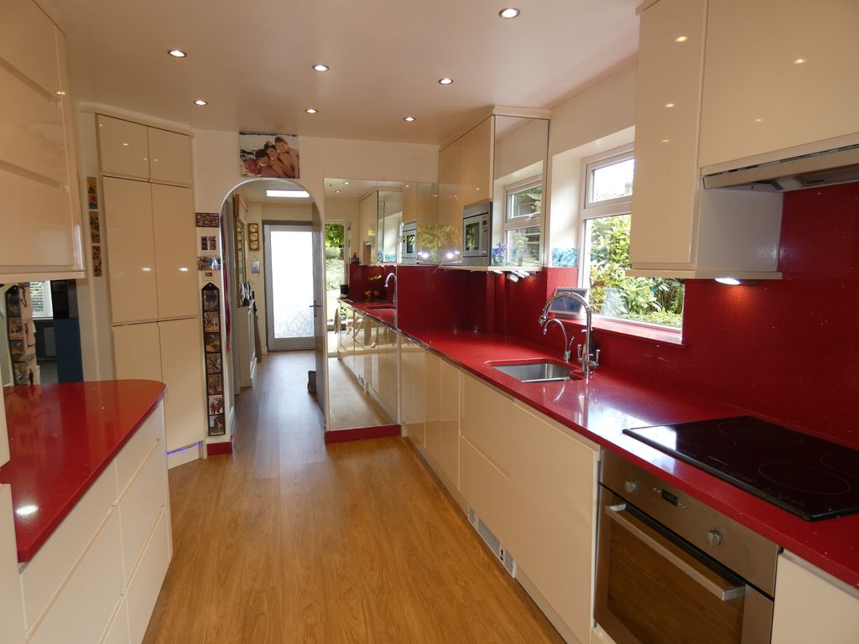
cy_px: 322
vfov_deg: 66.0
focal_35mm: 20
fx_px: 496
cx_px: 430
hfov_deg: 81.7
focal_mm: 3.6
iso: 80
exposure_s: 1/60
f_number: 2.8
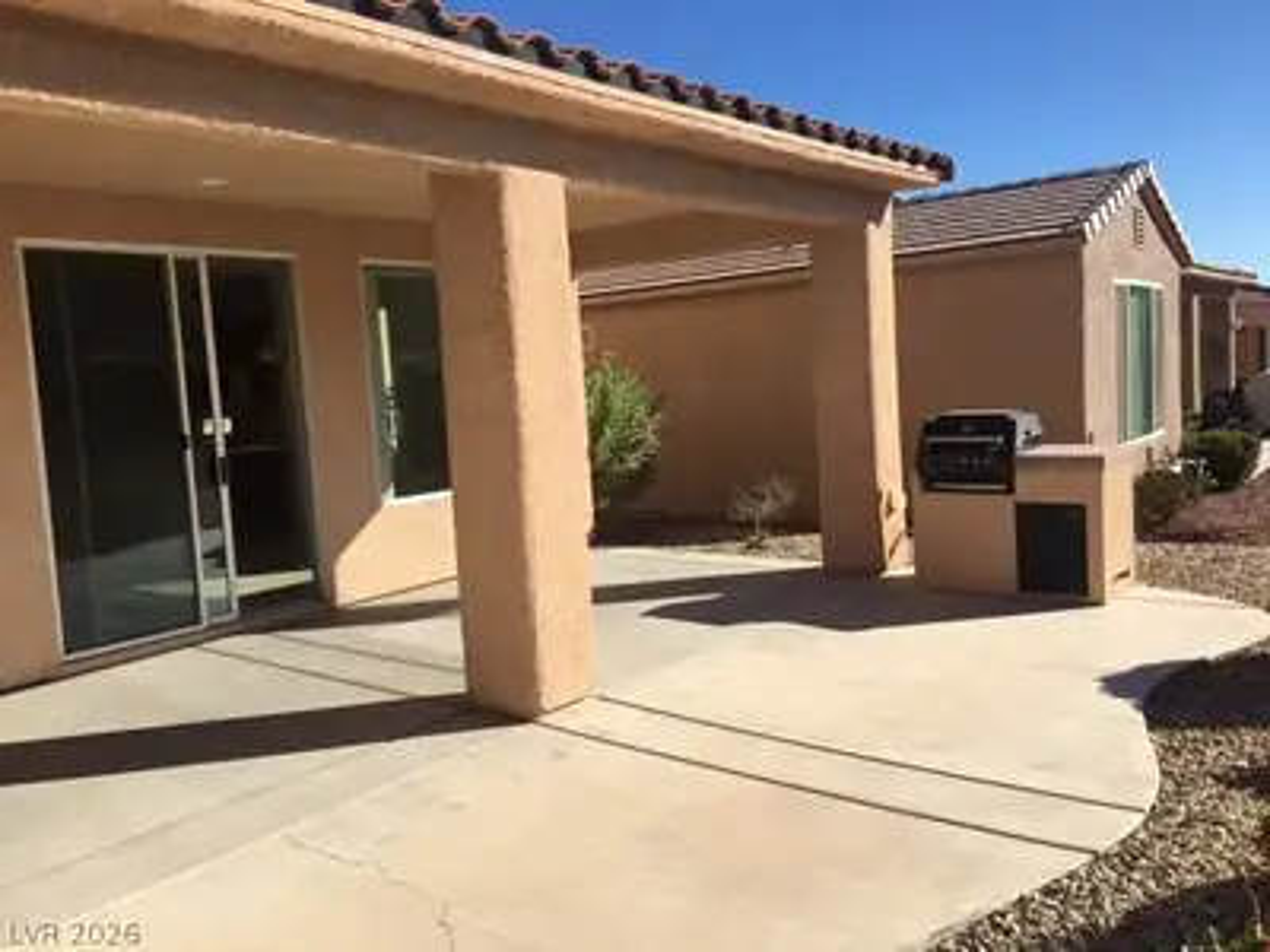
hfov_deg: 61.7
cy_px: 476
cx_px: 635
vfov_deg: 48.2
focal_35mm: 29
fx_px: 1064
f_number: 2.2
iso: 25
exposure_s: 1/1479
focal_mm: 4.15
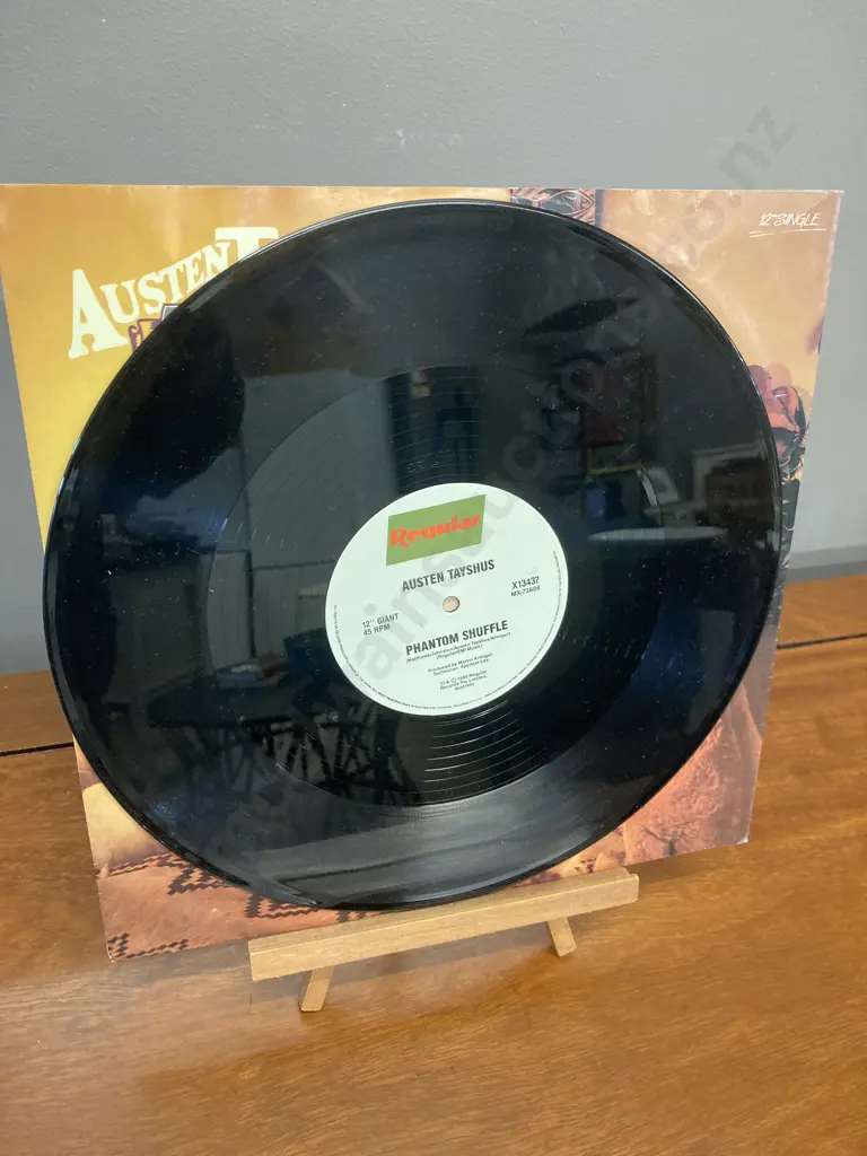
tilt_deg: -38.4
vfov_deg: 63.4
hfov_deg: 49.7
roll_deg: -6.0
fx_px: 935
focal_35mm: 28
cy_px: 578
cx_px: 434
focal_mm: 3.99
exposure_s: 1/50
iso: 200
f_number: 1.8
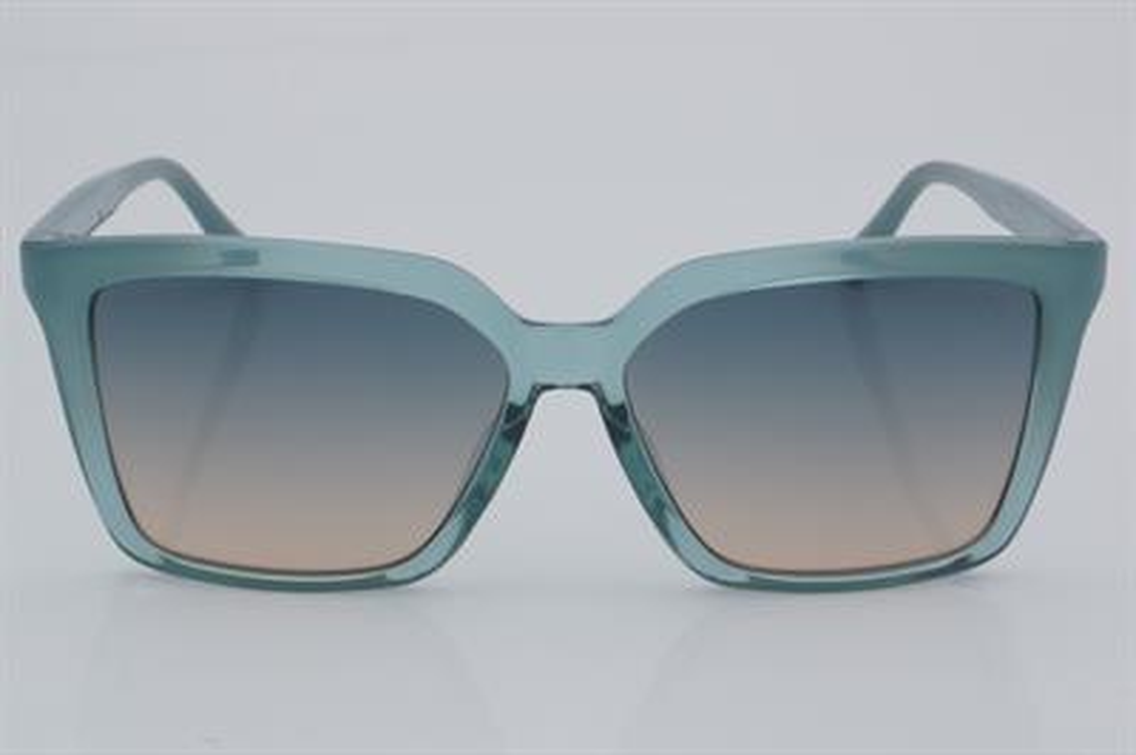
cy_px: 378
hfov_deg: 24.6
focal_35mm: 82
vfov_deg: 16.5
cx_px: 568
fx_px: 2601
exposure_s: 1/4
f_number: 32
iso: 100
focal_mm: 55
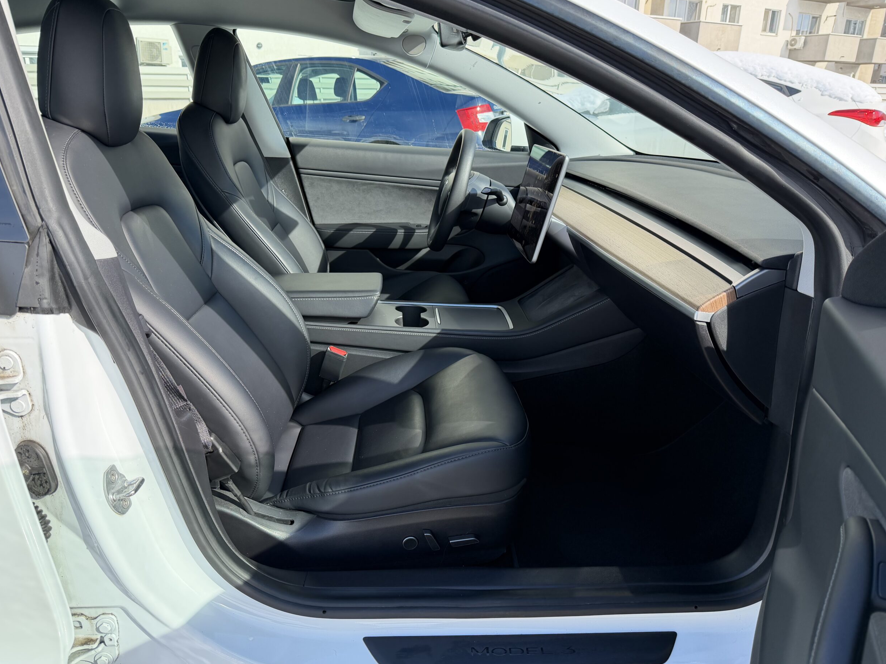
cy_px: 332
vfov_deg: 54.9
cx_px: 425
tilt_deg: -20.4
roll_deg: +0.3
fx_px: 640
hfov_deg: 69.4
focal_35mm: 25
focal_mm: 6.76
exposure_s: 1/1689
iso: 100
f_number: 1.78
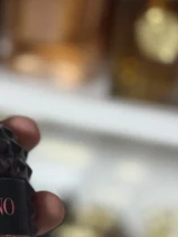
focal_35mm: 130
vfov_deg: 15.0
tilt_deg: -25.0
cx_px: -58
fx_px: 891
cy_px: 201
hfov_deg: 11.1
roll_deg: -4.2
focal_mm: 6.76
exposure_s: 1/50
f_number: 1.78
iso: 200
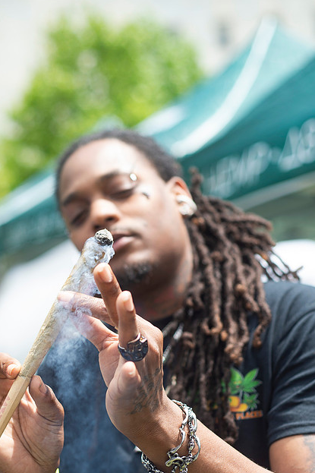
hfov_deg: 17.6
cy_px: 307
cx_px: 87
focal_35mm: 77
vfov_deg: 26.2
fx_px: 1011
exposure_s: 1/1600
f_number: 2.8
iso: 200
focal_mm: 50
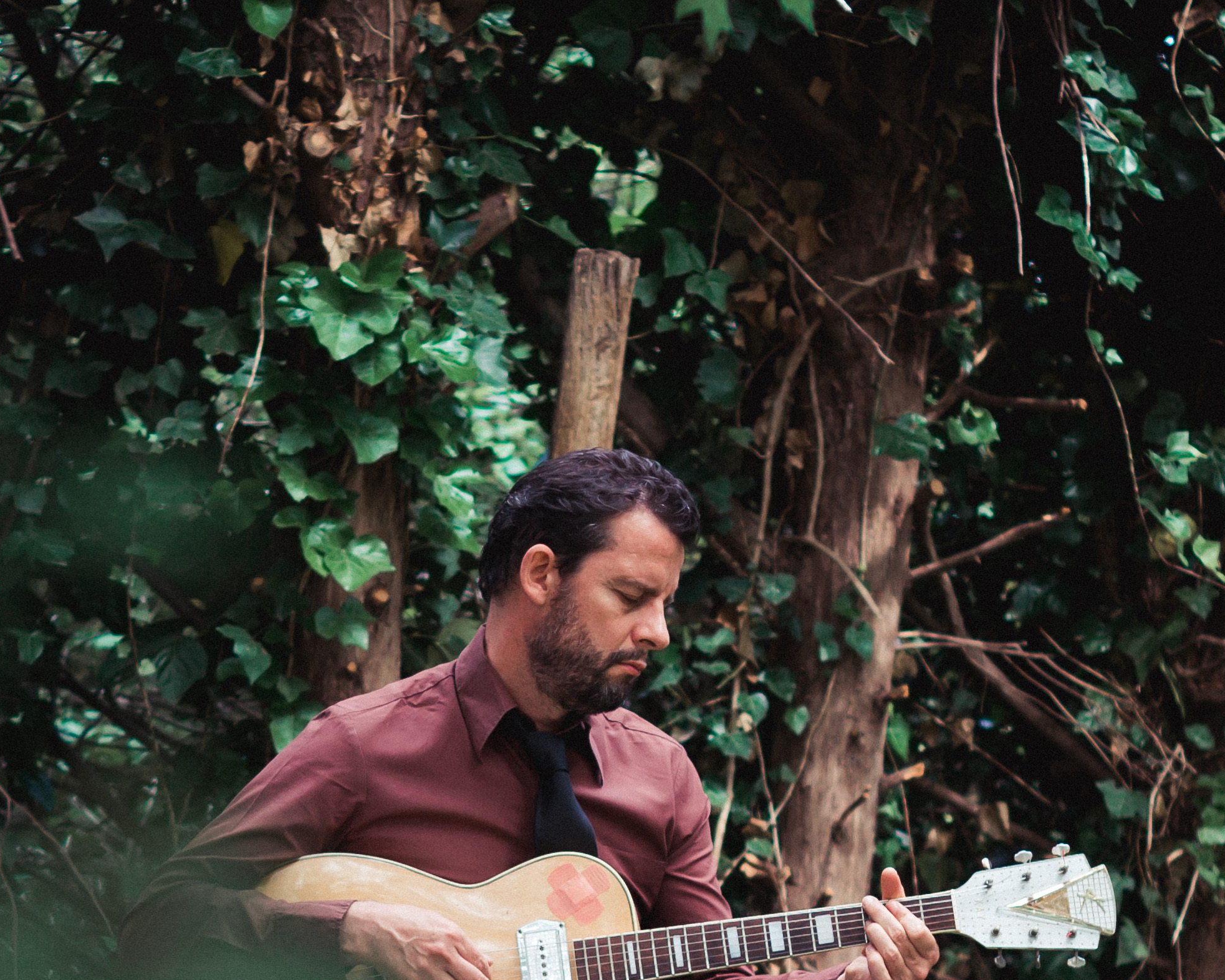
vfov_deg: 10.9
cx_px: 582
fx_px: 5112
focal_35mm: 141
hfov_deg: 13.7
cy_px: 868
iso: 320
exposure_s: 1/400
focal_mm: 50
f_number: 2.2
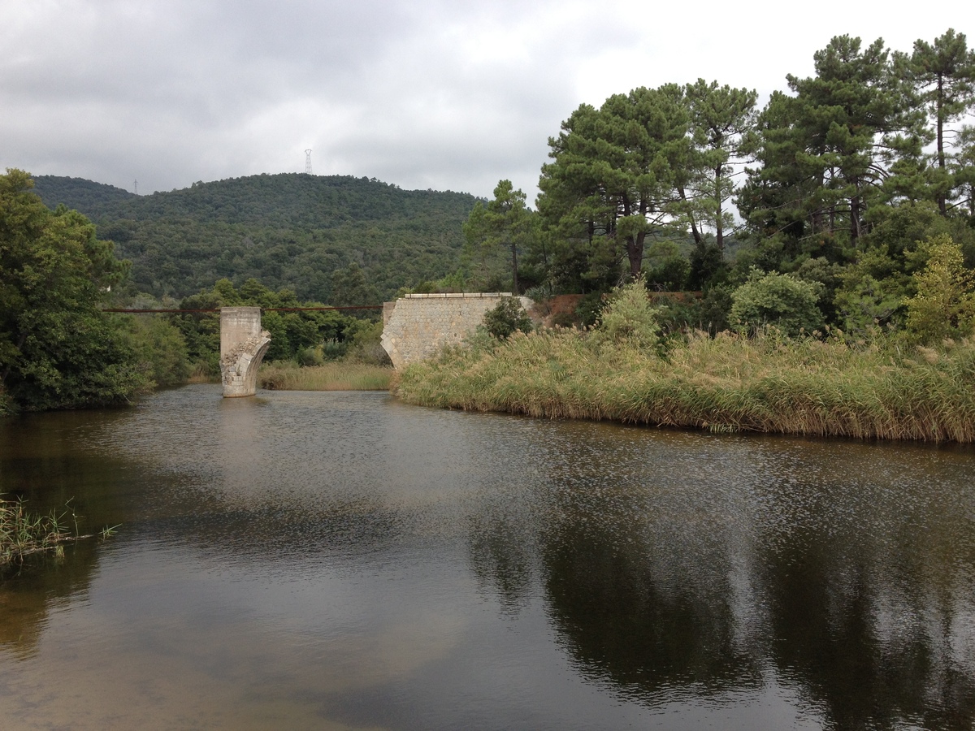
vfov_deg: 40.7
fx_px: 986
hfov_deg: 52.6
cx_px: 488
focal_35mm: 35
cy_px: 366
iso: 64
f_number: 2.4
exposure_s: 1/254
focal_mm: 4.28
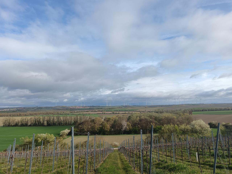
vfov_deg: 51.4
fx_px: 181
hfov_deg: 65.3
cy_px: 87
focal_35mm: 27
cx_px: 116
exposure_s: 1/882
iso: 101
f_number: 1.9
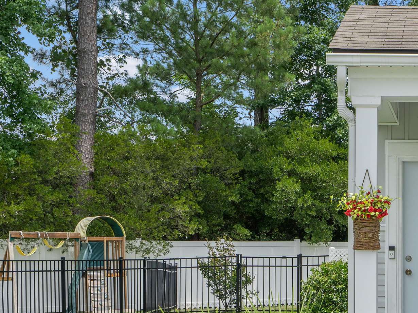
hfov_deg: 22.1
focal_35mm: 84
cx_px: 451
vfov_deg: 17.5
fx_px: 1014
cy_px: 238
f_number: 8
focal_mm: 35
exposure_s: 1/250
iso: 200
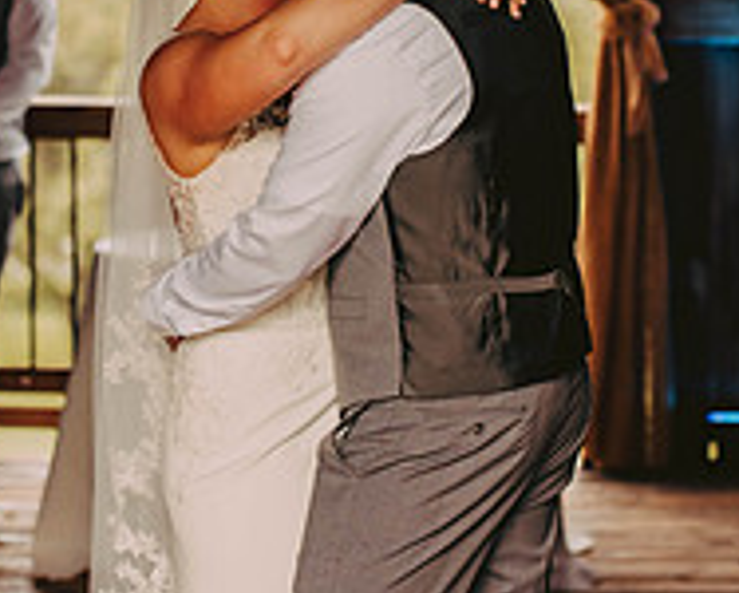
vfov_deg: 9.7
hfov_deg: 12.2
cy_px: 8
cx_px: 312
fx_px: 3459
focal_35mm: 158
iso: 400
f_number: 2.8
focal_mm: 70
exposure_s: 1/400
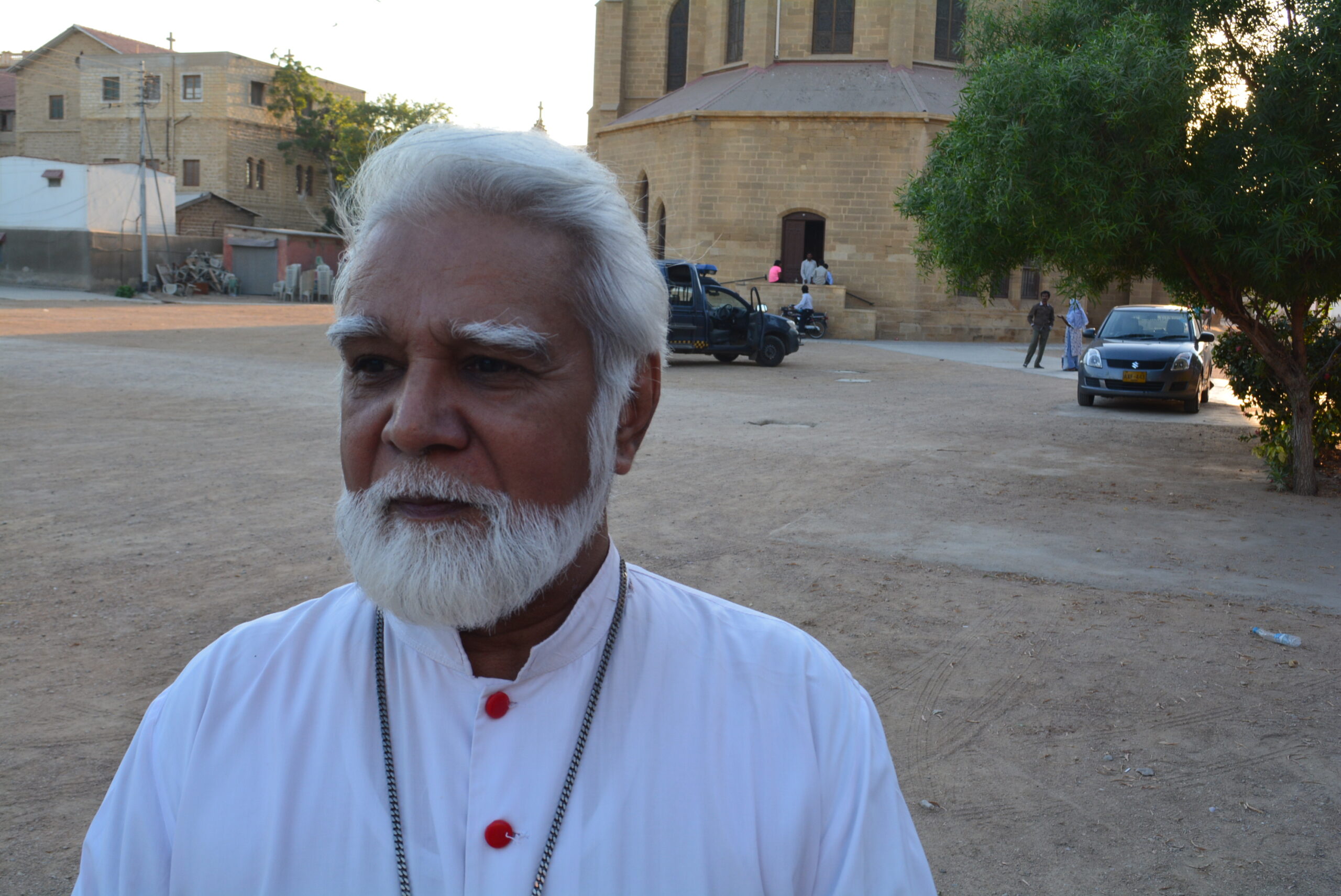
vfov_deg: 36.9
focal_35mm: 36
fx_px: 1342
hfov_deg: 53.1
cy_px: 448
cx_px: 670
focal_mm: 24
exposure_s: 1/60
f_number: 10
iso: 320
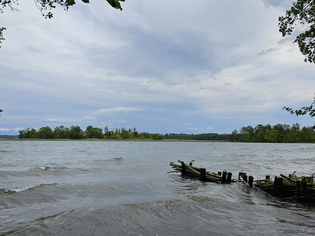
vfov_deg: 42.9
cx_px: 98
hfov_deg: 53.9
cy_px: 125
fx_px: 300
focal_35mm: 33
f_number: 1.8
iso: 25
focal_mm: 5.4
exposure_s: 1/2497
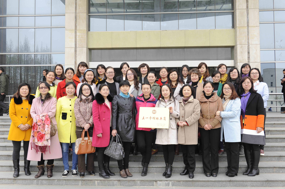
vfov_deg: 38.8
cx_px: 142
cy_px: 94
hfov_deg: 55.8
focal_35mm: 34
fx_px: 269
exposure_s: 1/250
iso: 640
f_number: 8
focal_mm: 34
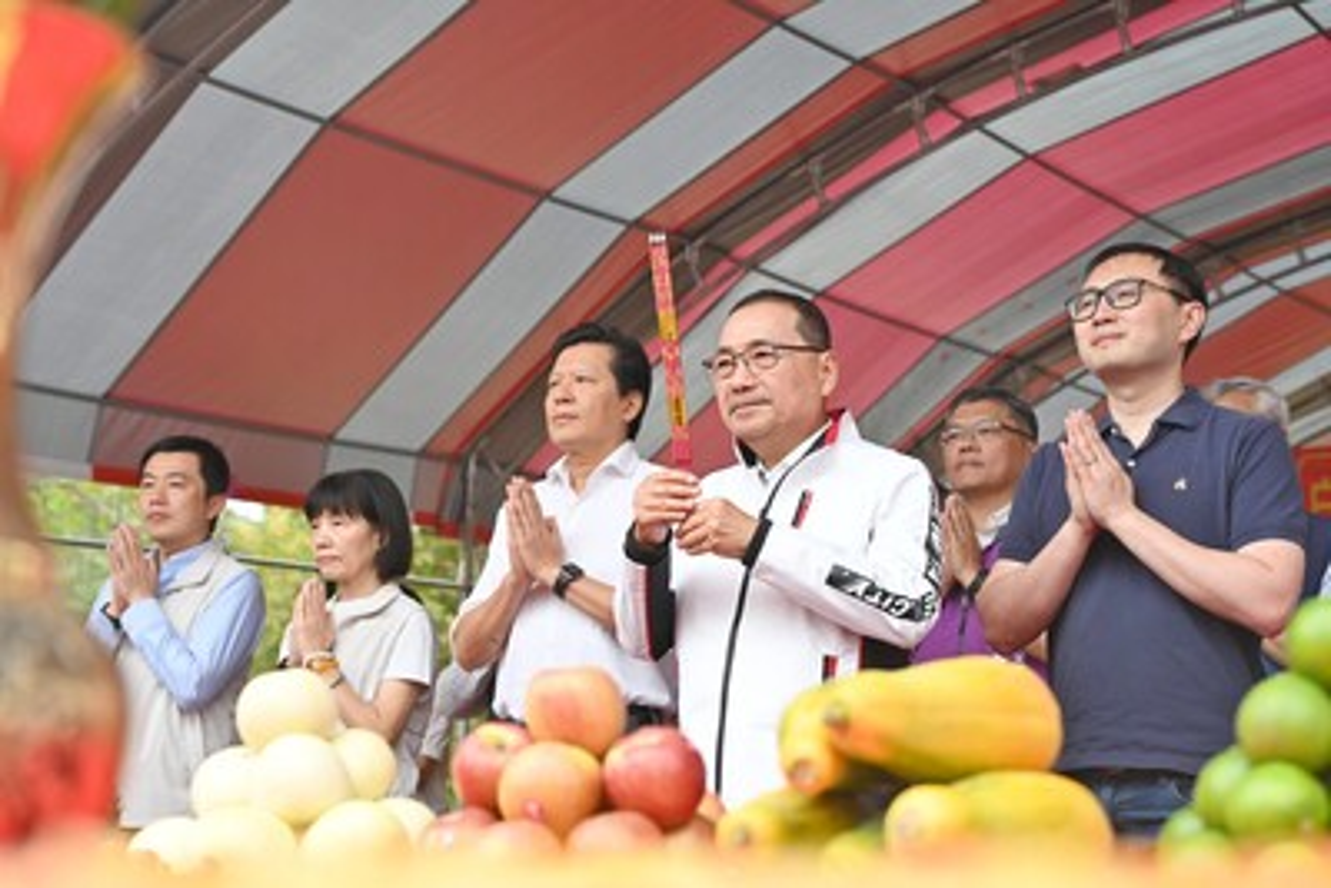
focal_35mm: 54
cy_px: 444
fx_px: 1997
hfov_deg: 36.9
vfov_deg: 25.1
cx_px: 666
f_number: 4
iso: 160
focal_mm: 54
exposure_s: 1/250
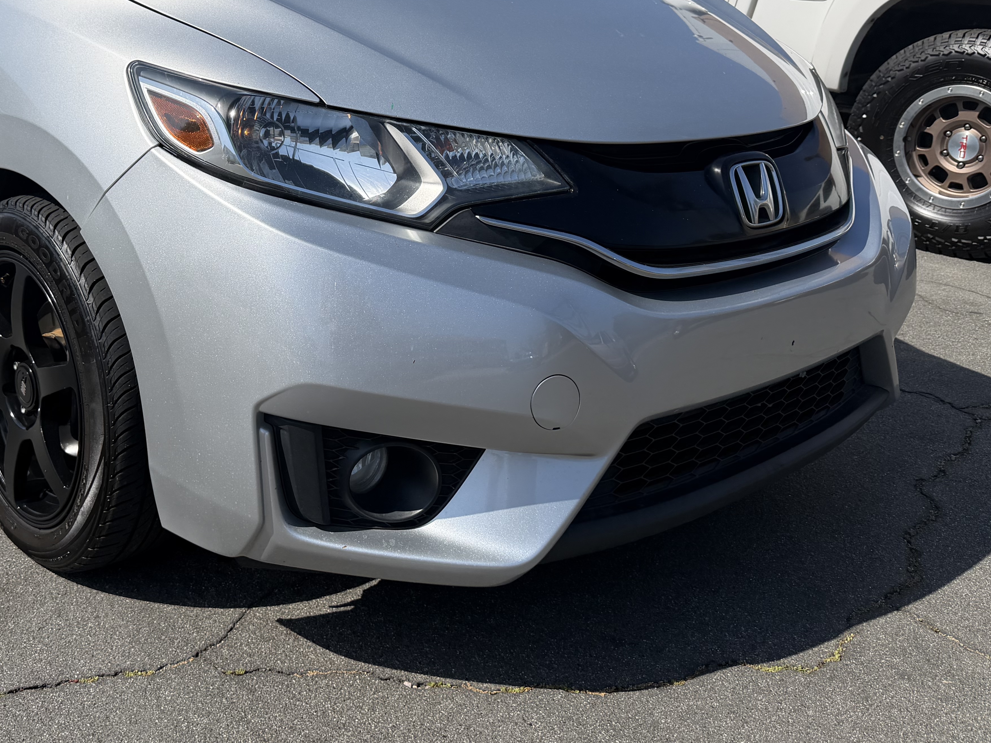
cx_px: 314
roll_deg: +1.3
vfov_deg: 36.2
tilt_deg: -13.2
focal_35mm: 39
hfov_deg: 46.9
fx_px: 1116
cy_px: 217
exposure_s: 1/6711
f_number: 1.78
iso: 80
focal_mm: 6.76
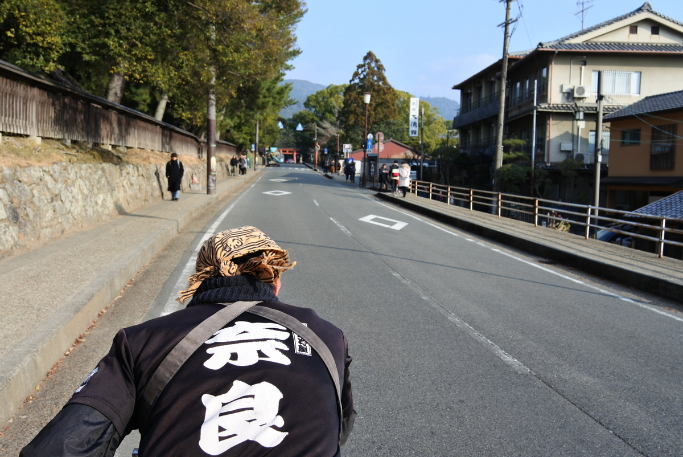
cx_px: 342
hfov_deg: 51.9
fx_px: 702
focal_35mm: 37
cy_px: 228
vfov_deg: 36.0
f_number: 4.5
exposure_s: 1/500
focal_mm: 14
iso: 160
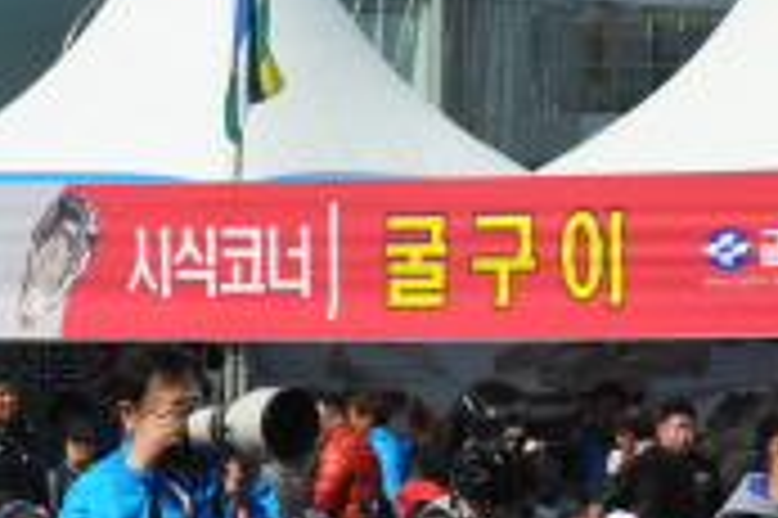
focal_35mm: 644
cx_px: -153
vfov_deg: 2.1
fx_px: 13904
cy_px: 232
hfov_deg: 3.2
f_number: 7.1
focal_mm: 116
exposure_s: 1/800
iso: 200
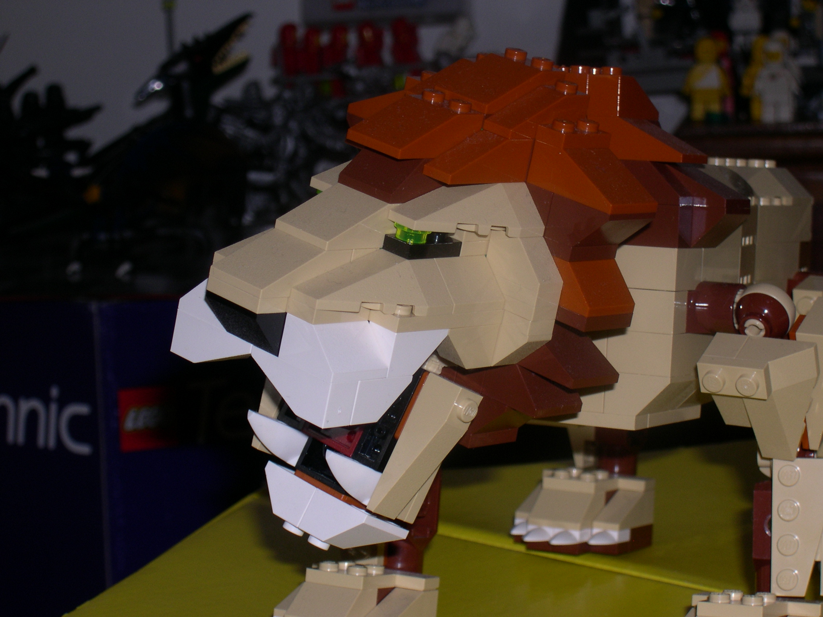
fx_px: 2710
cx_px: 412
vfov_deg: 13.0
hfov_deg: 17.3
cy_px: 308
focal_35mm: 114
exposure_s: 1/60
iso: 100
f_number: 13.4
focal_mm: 24
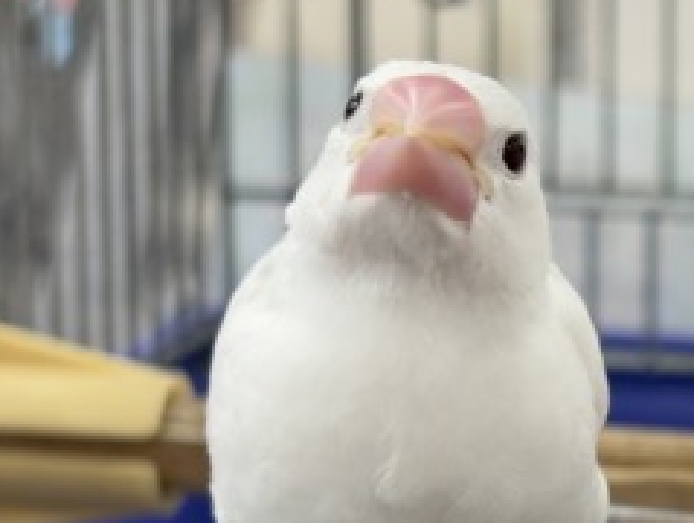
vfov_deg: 10.7
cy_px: 445
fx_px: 2791
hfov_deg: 13.8
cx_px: 819
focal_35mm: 139
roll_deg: -1.2
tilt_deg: -13.4
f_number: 1.6
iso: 50
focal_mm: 5.96
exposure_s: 1/50
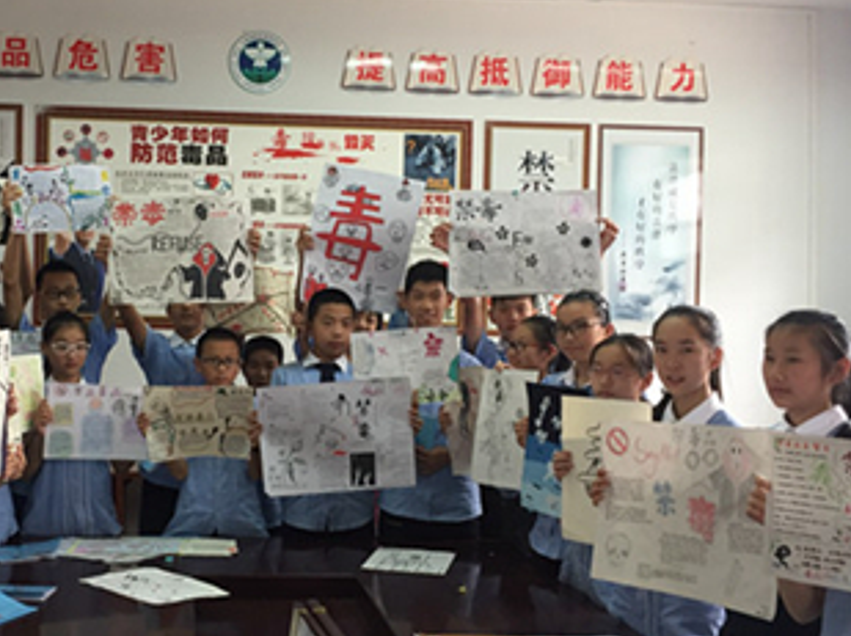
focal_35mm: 47
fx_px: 1154
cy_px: 321
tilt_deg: -0.9
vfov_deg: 30.8
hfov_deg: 39.9
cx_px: 270
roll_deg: -2.1
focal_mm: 4.15
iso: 100
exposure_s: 1/33
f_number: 2.2
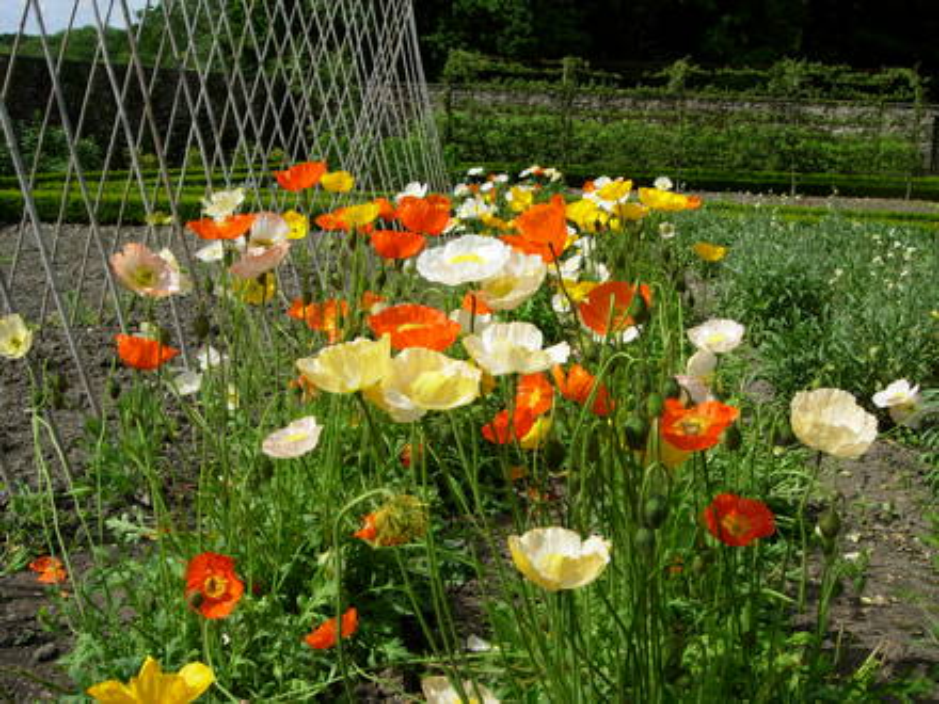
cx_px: 470
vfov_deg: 39.7
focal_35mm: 36
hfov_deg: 51.4
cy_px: 352
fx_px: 977
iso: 50
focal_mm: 7.5
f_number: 6.8
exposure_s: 1/313
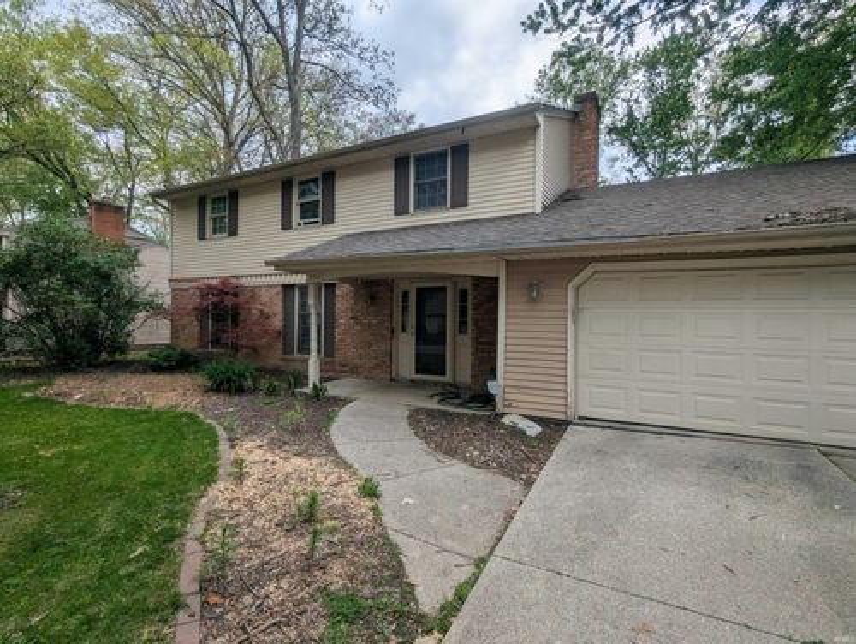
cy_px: 322
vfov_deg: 78.2
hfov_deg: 94.4
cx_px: 428
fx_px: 396
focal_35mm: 16
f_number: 2.2
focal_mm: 2.35
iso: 50
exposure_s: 1/1222
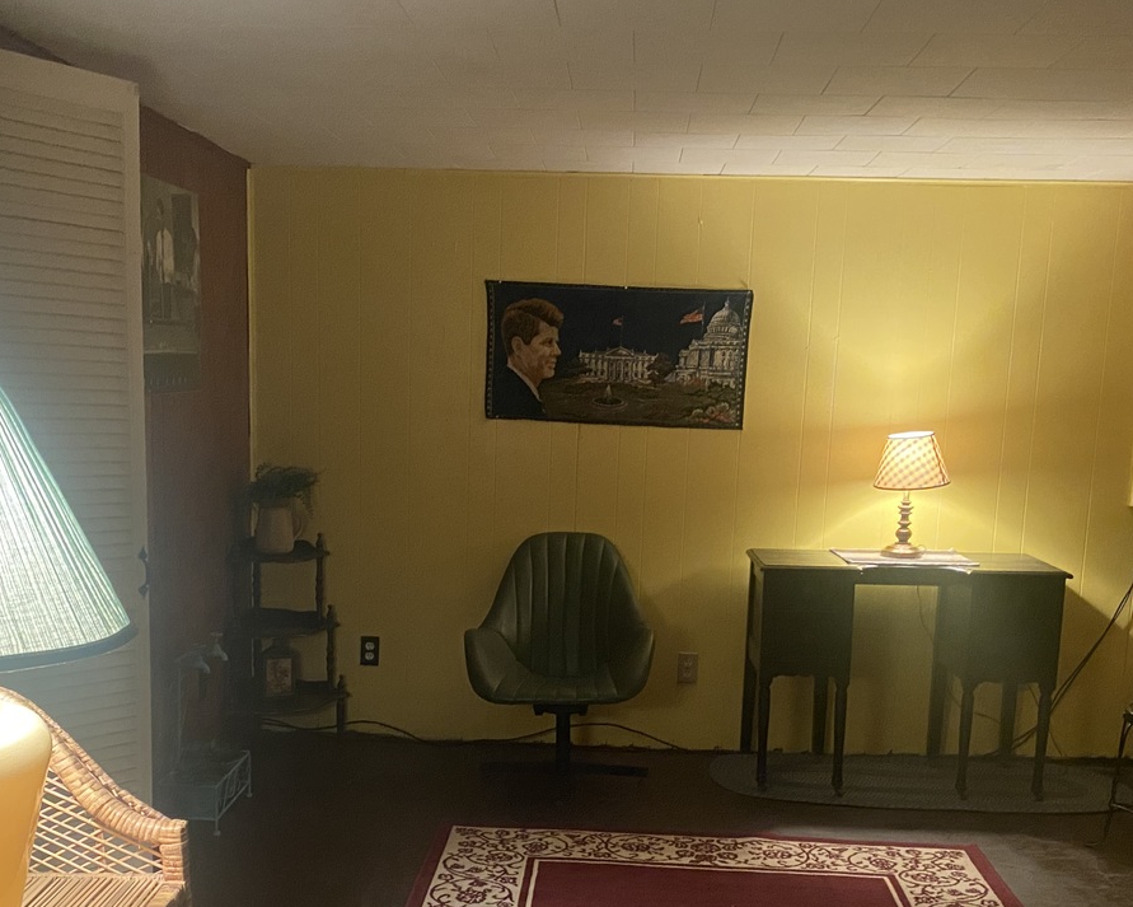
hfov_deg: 44.8
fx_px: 1375
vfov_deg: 36.0
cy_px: 632
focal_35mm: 41
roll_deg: -2.4
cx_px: 547
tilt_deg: -11.7
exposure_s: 1/40
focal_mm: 4.25
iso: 500
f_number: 1.8
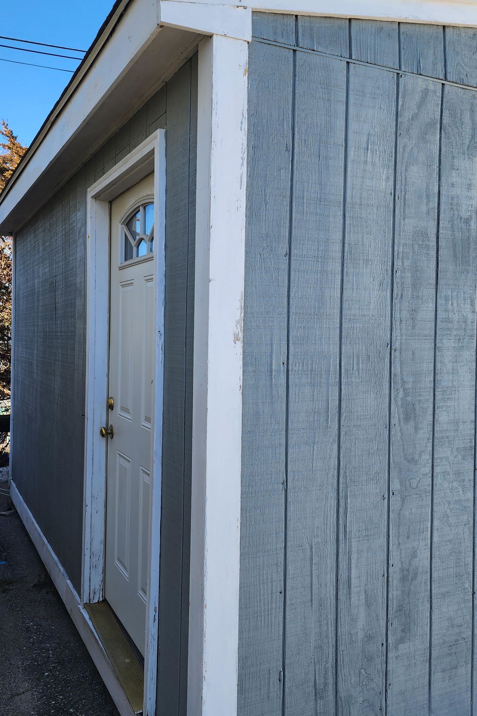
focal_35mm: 30
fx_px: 596
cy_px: 344
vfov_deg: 61.9
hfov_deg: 43.4
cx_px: 197
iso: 12
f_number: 1.8
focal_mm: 6.4
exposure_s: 1/329
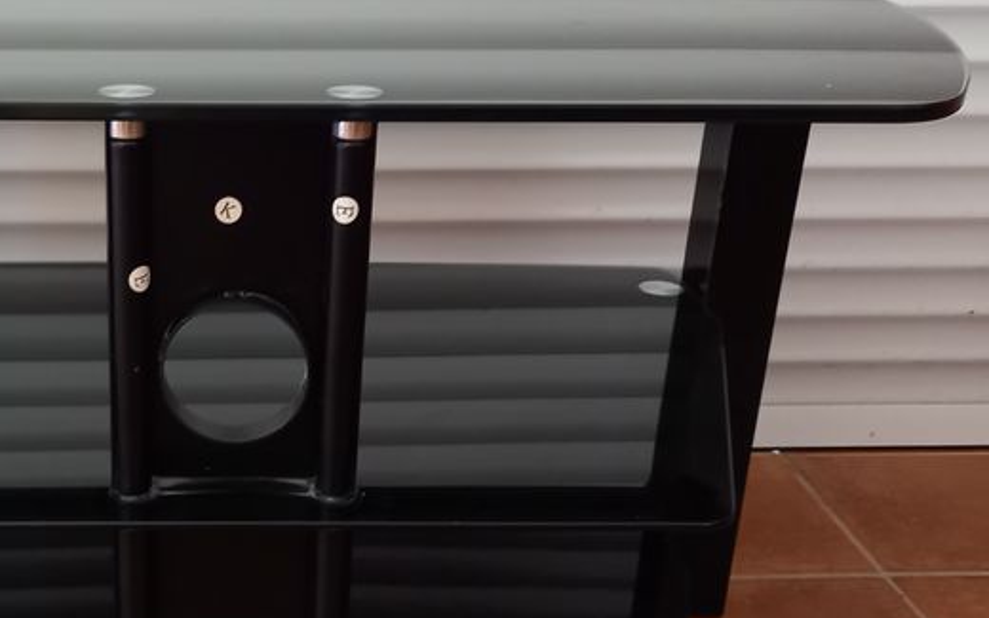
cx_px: 205
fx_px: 1375
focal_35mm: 51
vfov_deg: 25.3
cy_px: 377
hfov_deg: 38.2
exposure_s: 1/33.3
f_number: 1.8
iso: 500
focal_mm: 4.65
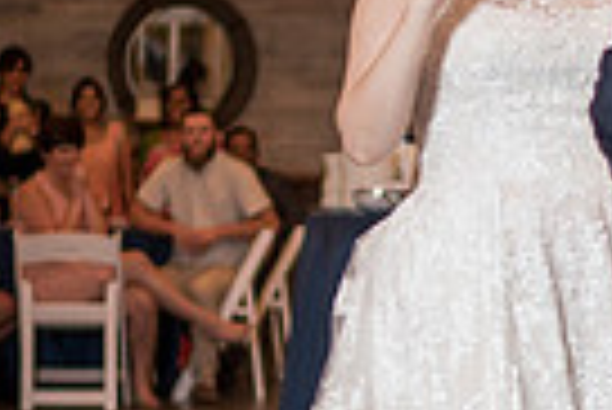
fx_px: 2791
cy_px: 362
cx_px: 670
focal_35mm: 164
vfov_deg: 8.4
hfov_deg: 12.3
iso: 250
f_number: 1.4
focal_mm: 35
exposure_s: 1/200
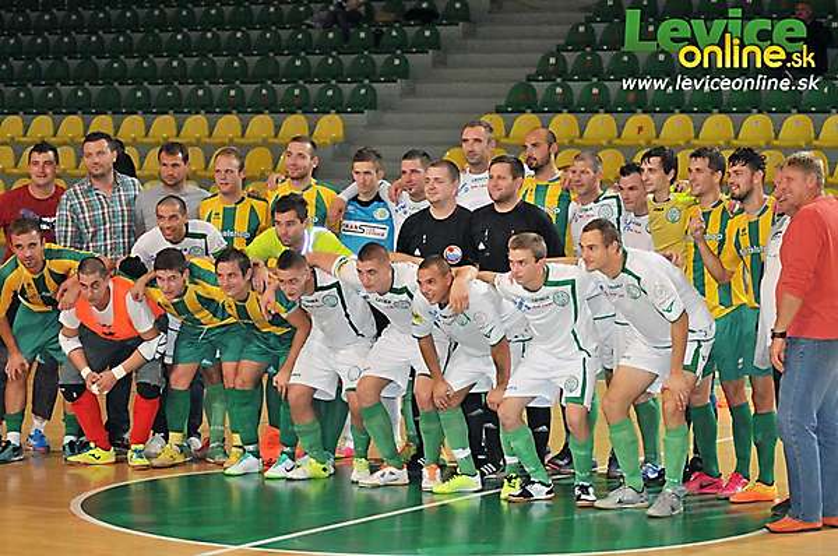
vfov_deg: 13.0
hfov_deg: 19.5
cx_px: 419
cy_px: 278
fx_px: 2440
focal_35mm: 105
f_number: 4
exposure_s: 1/160
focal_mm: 70
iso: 2500
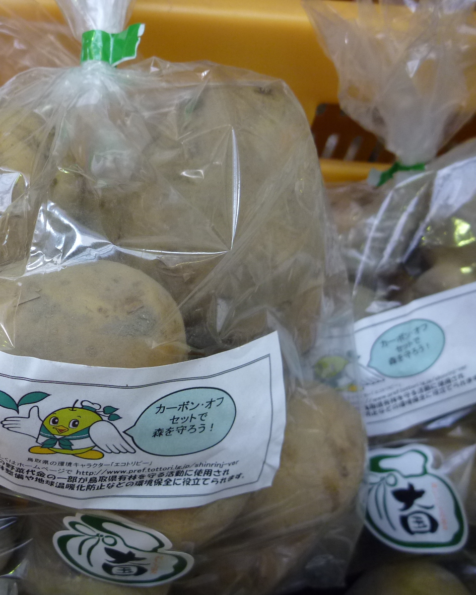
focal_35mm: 37
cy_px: 301
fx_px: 652
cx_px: 88
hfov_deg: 38.5
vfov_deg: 49.1
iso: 200
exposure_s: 1/30
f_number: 3.3
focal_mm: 4.9
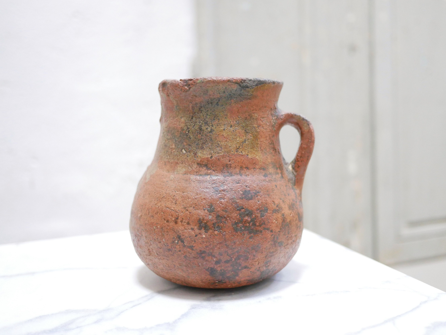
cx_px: 223
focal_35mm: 40
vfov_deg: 36.0
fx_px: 516
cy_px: 168
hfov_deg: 46.8
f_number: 1.7
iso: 2000
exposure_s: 1/60
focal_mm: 20
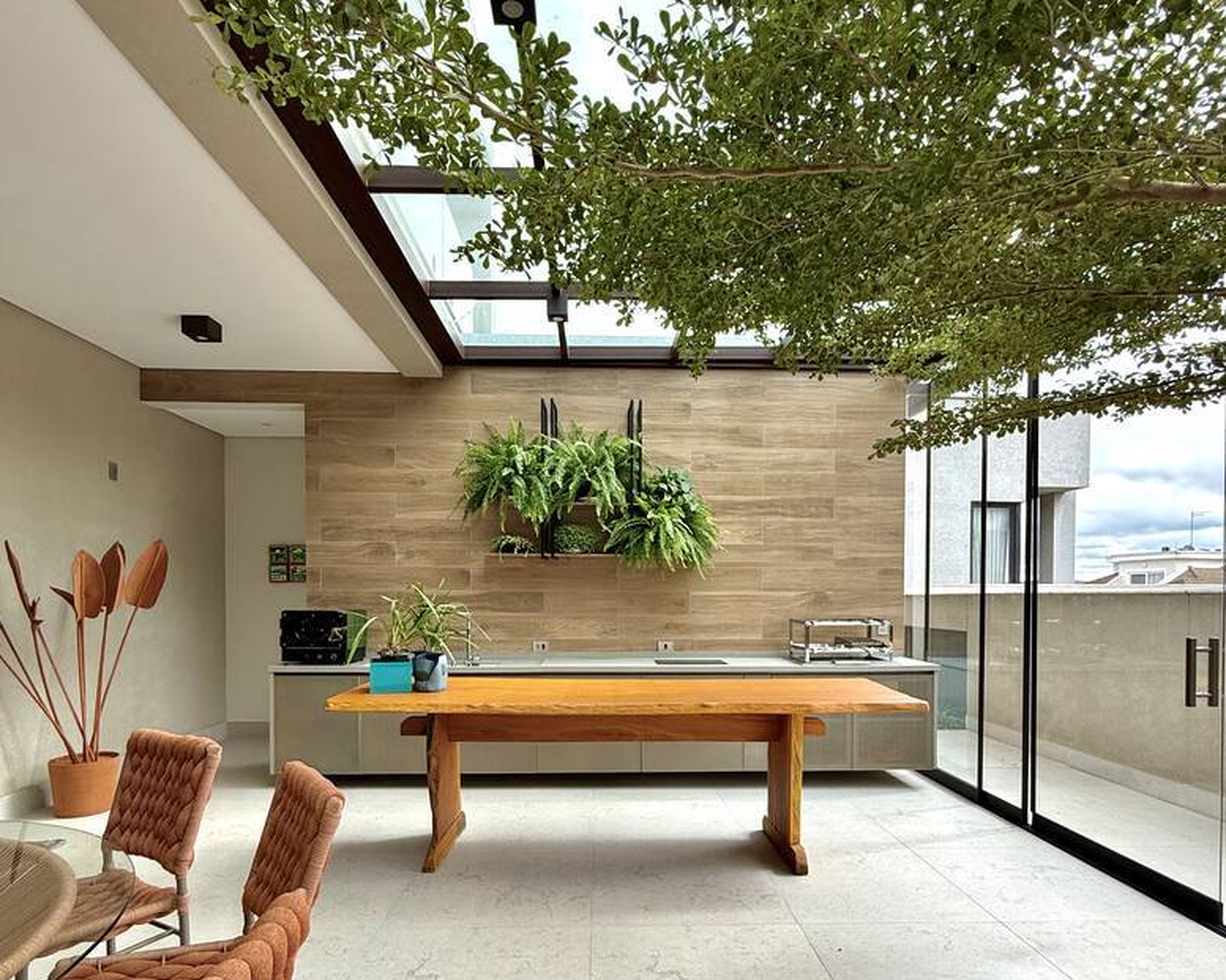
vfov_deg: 69.7
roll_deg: -0.6
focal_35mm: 19
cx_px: 623
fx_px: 689
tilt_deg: +0.1
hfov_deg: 83.3
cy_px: 612
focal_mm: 2.22
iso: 64
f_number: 2.2
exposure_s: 1/381
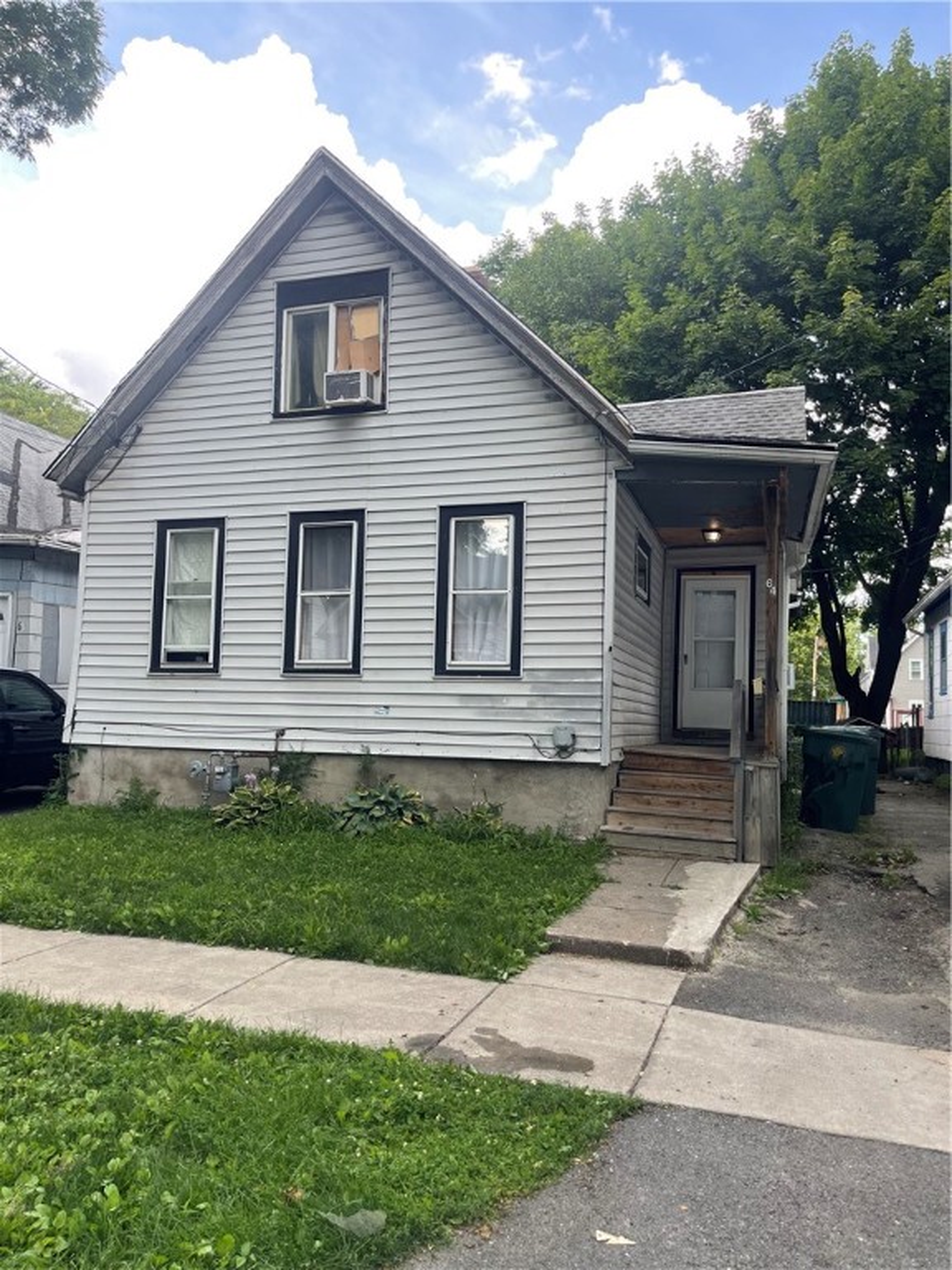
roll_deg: -0.6
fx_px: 953
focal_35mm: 26
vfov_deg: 67.3
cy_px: 635
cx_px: 476
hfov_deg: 53.1
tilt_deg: +4.6
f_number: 1.6
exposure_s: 1/373
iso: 32
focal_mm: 5.1
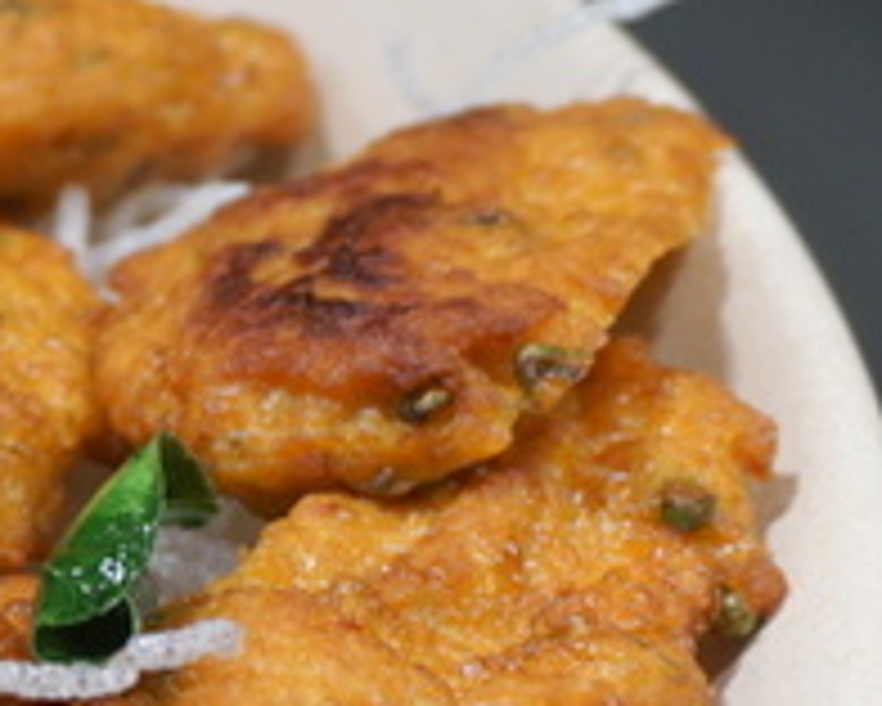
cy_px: 690
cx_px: -662
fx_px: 4046
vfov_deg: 9.9
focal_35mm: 155
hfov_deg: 11.6
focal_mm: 27
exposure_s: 1/60
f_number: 4.5
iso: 200
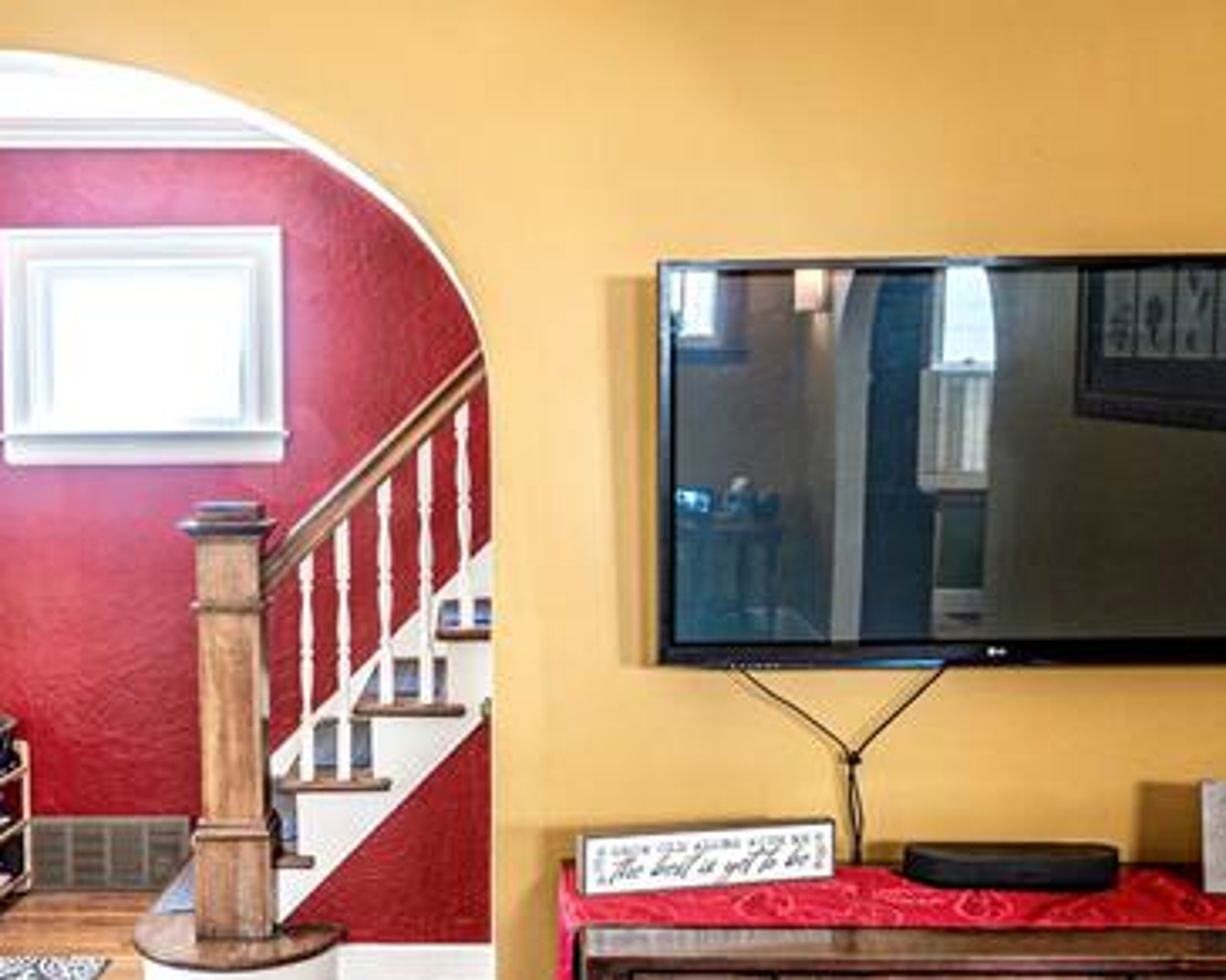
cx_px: 458
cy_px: 556
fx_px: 1342
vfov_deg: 40.0
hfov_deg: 48.6
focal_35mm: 37
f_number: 9
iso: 200
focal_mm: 14
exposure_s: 1/2.5
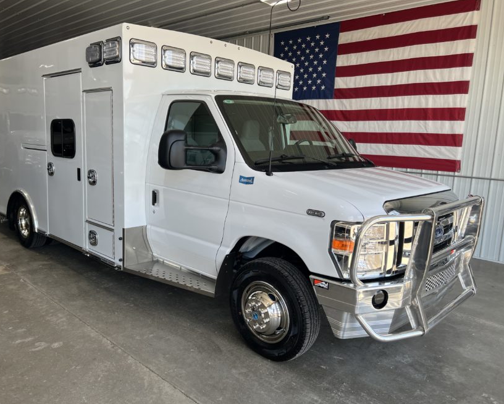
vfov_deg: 51.5
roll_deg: -2.5
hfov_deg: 62.1
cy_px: 196
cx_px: 229
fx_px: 418
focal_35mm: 28
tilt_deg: -8.8
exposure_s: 1/380
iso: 50
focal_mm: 5.7
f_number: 1.5
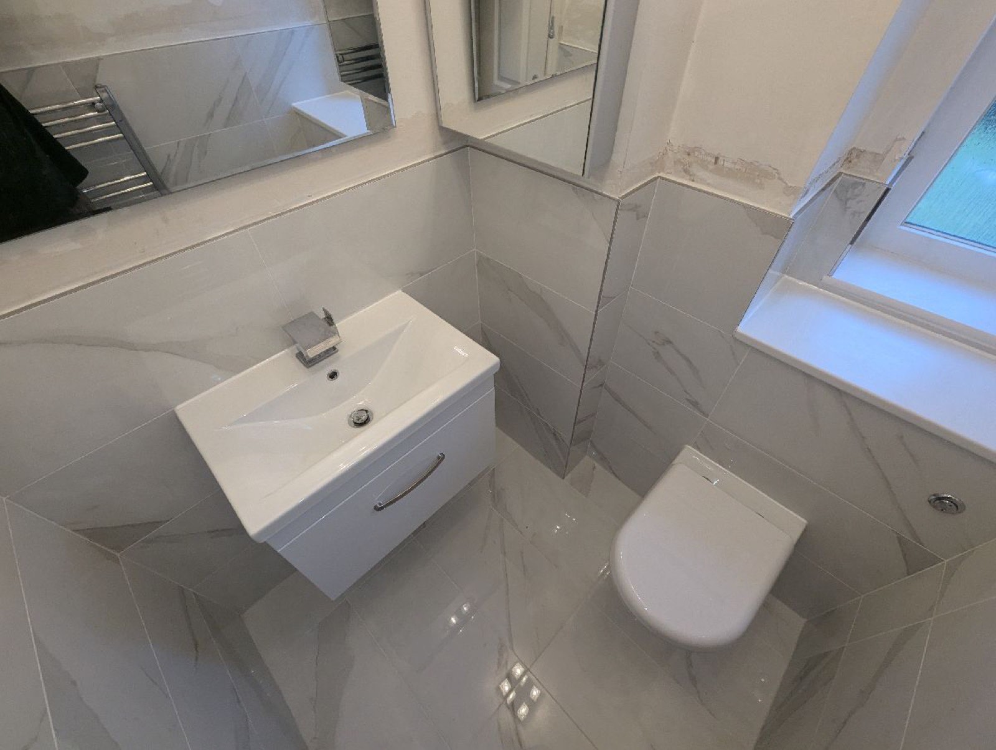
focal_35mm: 13
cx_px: 498
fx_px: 375
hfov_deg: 106.1
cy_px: 375
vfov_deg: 90.1
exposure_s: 1/101
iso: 213
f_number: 2.2
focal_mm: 1.95
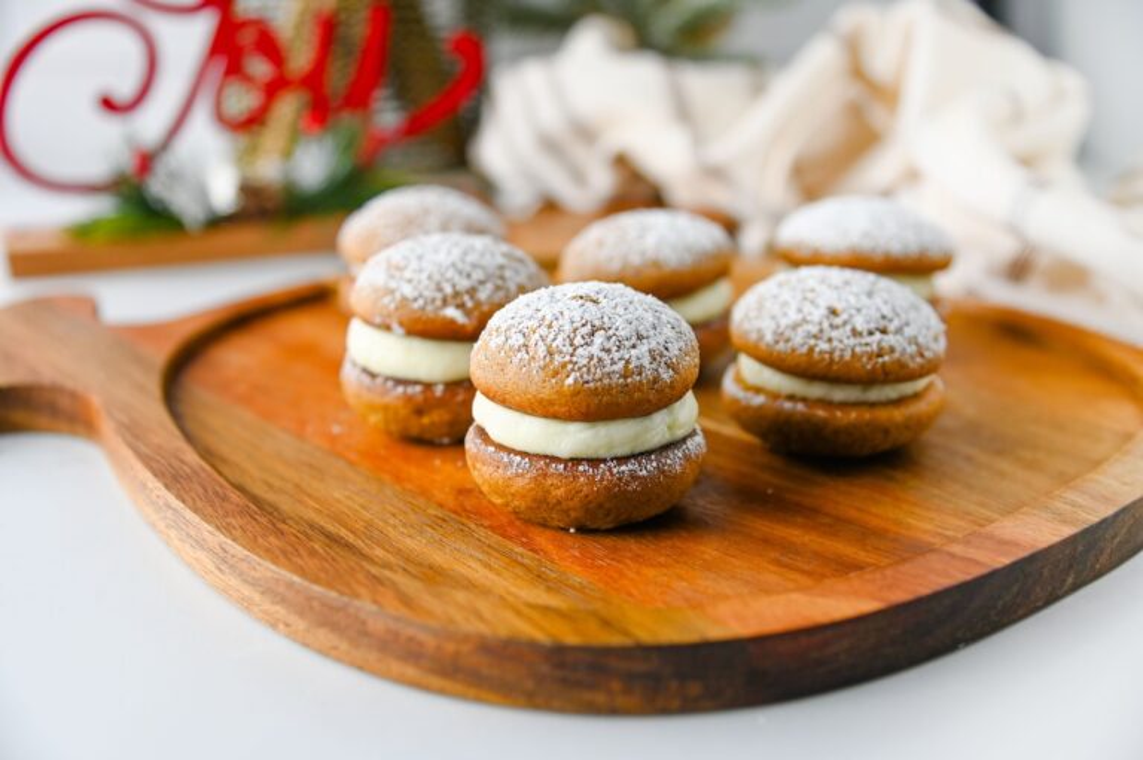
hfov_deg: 39.6
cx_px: 572
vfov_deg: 27.0
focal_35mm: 50
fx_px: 1586
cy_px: 380
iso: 360
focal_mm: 50
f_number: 4
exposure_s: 1/125
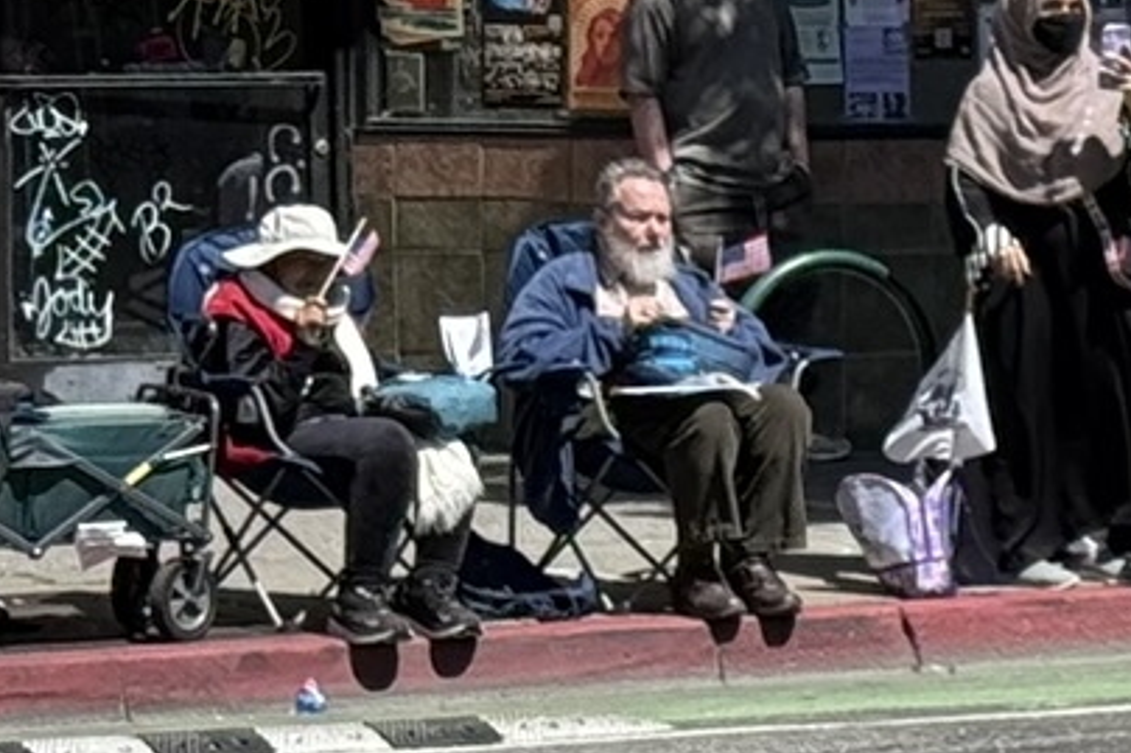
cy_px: 473
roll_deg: -0.7
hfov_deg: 7.8
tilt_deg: -3.0
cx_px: 2268
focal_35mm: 253
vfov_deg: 5.4
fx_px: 7945
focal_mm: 6.76
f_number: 1.78
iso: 64
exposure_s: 1/3534
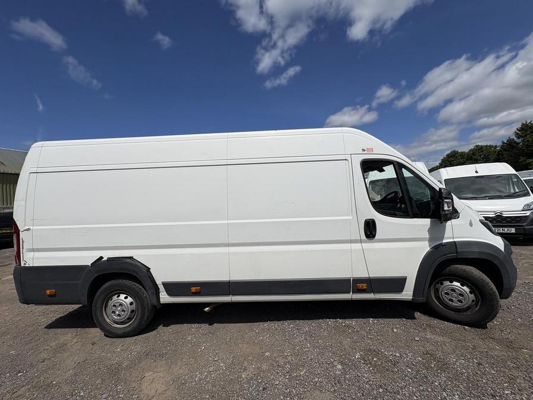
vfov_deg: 85.7
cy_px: 200
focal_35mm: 14
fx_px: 216
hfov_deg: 102.1
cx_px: 266
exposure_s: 1/7299
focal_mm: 2.22
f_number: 2.2
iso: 32
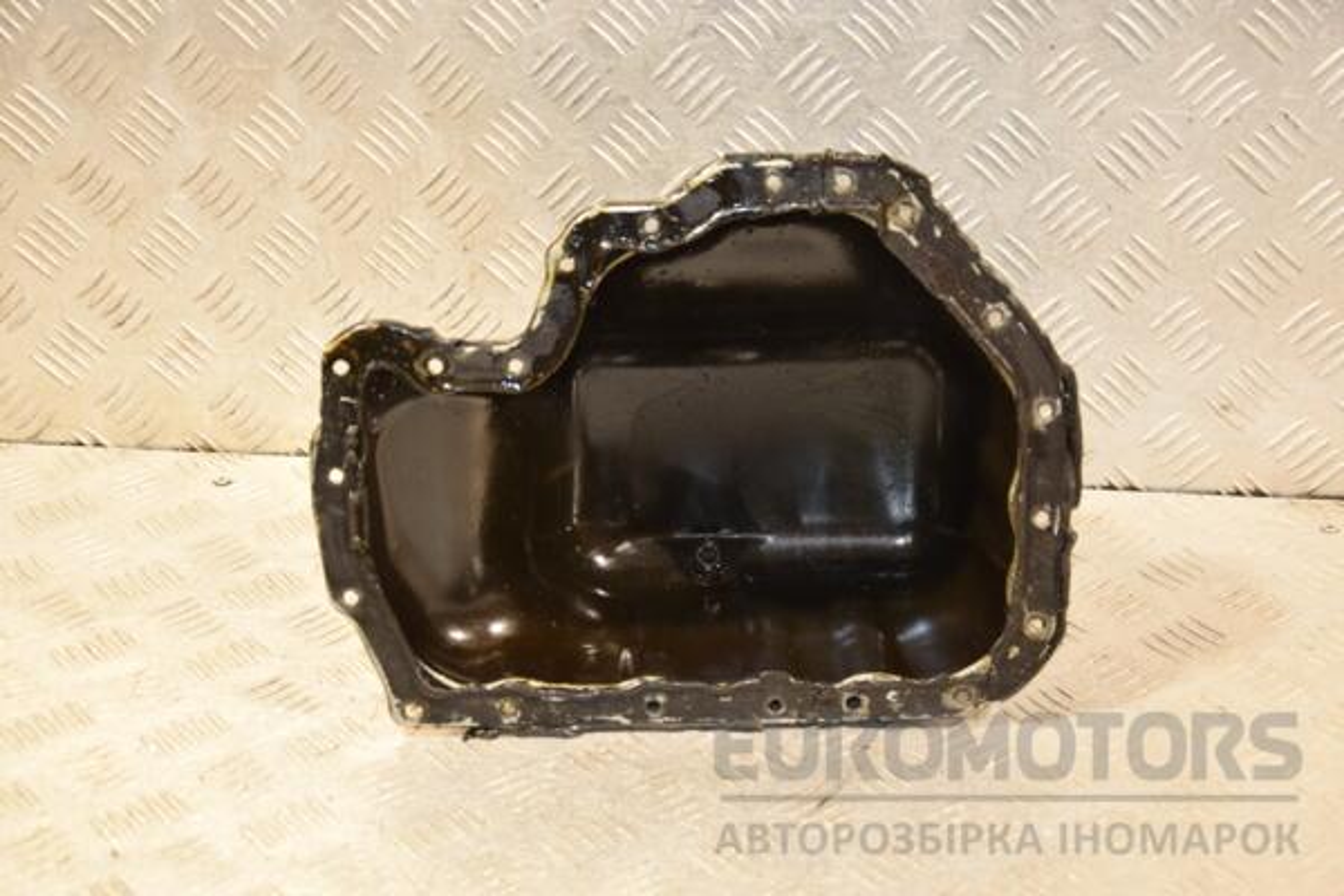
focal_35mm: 68
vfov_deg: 20.2
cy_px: 448
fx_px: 2520
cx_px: 672
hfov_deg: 29.9
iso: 800
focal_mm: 45
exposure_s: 1/125
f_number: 4.8
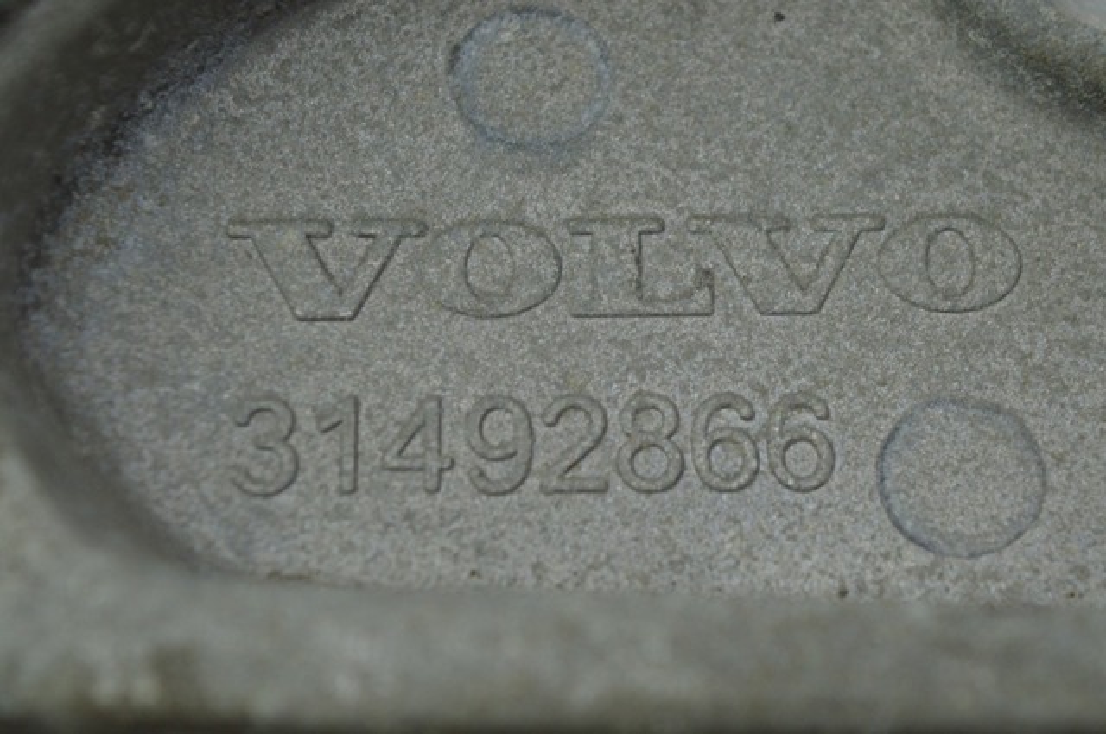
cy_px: 367
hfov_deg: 24.6
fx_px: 2531
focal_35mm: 82
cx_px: 553
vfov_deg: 16.5
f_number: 5.6
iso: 400
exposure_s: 1/40
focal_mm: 55
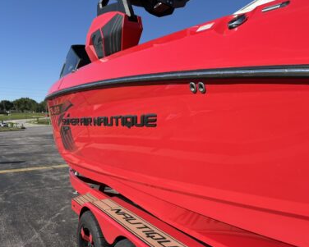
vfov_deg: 41.1
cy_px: 136
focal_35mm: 36
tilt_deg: -2.6
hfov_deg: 50.0
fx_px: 329
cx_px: 185
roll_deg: +0.3
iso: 50
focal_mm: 5.96
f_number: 1.6
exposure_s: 1/2639
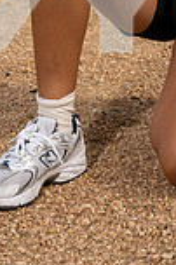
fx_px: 1044
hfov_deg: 9.6
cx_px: 162
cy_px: -122
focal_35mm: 142
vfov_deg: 13.7
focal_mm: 48
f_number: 8
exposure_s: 1/250
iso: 100
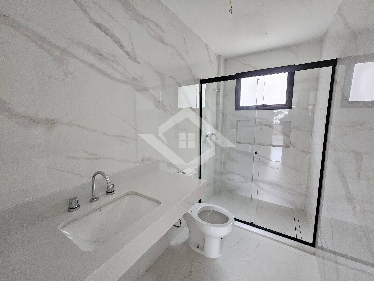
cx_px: 187
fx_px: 140
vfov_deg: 89.9
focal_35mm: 13
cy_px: 140
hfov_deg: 106.2
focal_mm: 2.2
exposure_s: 1/24
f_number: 2.2
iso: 640
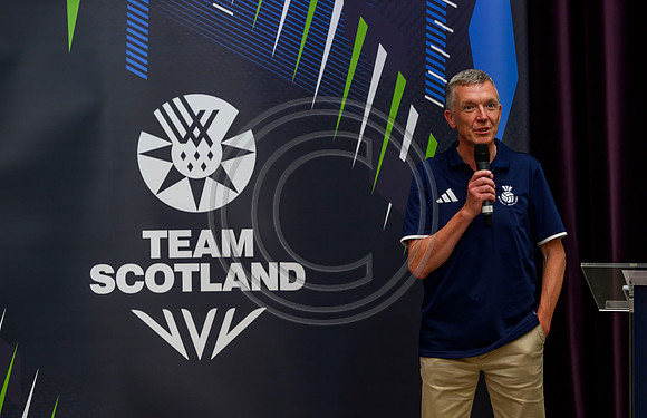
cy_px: 195
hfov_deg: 23.3
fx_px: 1570
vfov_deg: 15.2
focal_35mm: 88
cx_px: 344
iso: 4000
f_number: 3.5
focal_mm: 81
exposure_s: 1/400
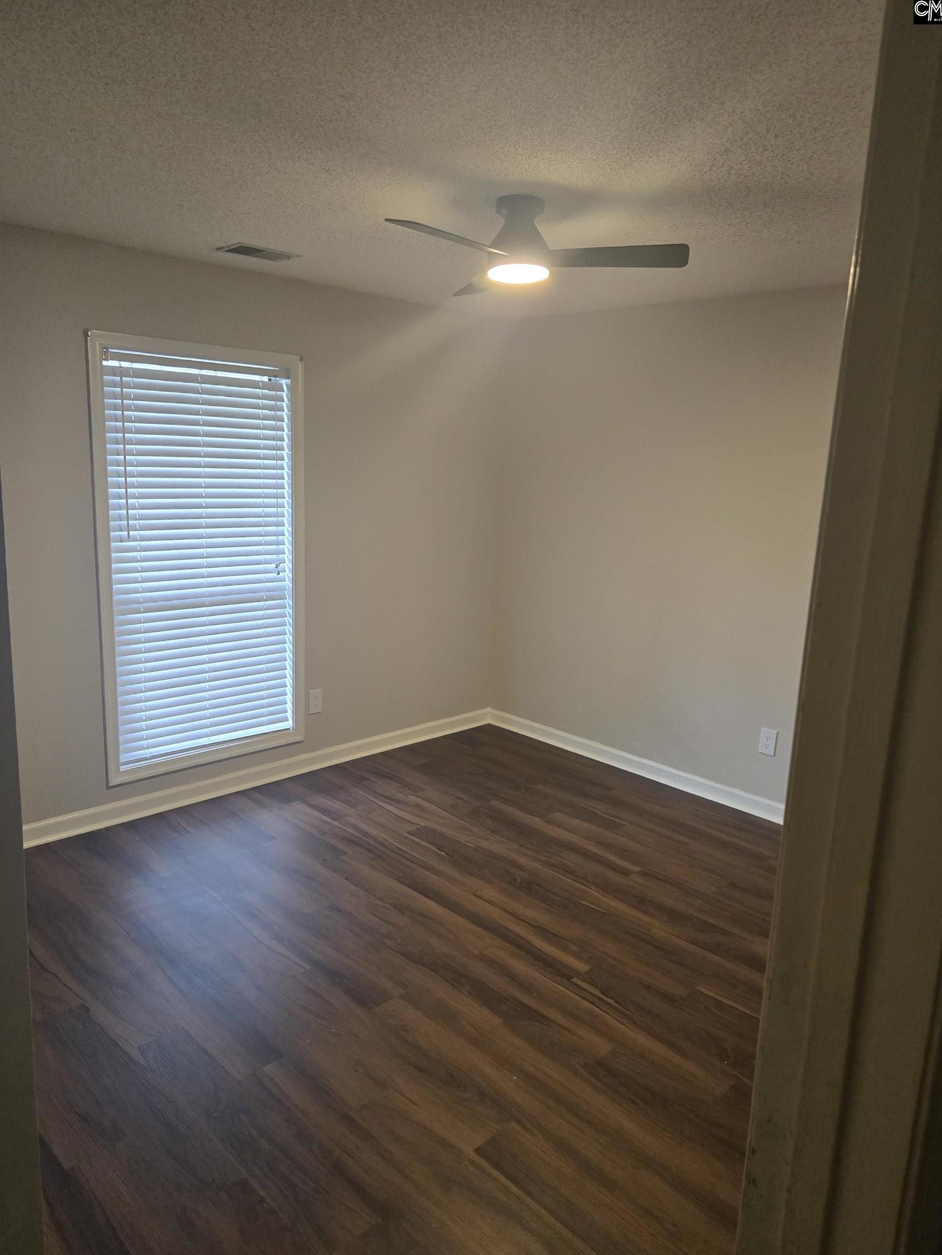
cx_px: 477
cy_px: 650
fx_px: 871
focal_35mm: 24
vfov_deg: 71.6
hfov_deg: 56.8
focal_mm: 5.4
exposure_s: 1/120
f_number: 1.8
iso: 400
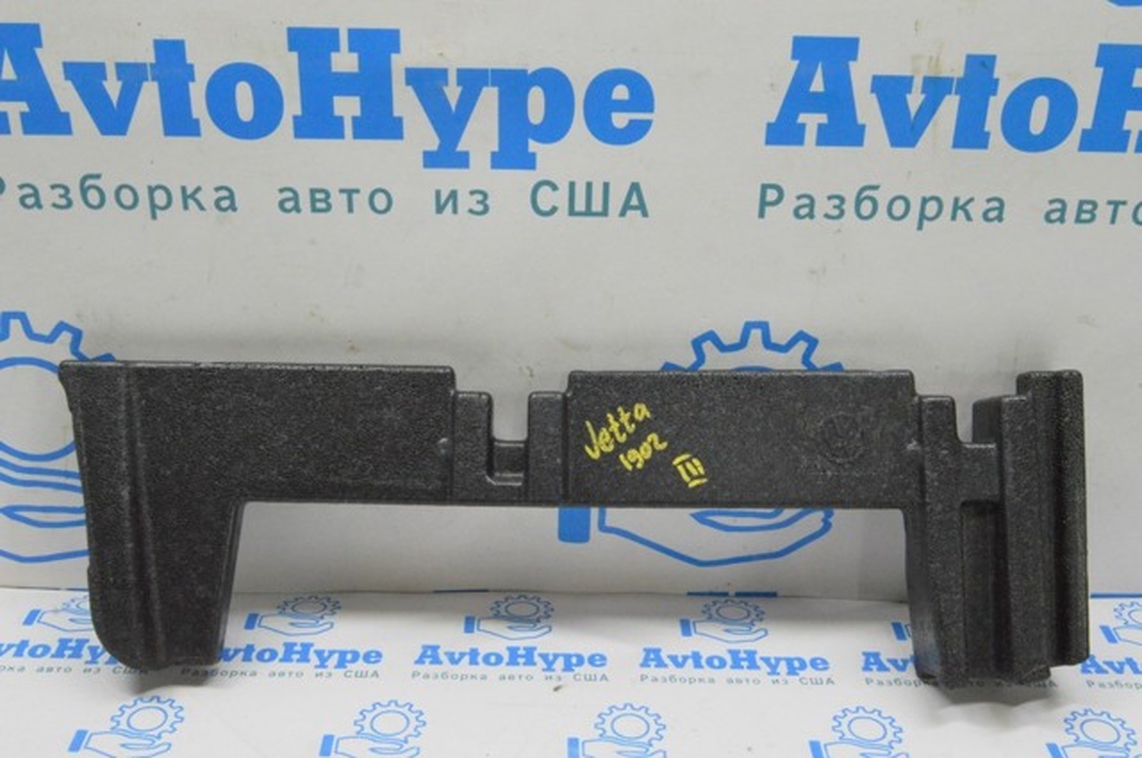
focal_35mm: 42
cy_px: 379
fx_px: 1331
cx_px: 571
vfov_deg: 31.8
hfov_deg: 46.5
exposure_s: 1/20
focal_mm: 28
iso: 6400
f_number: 20
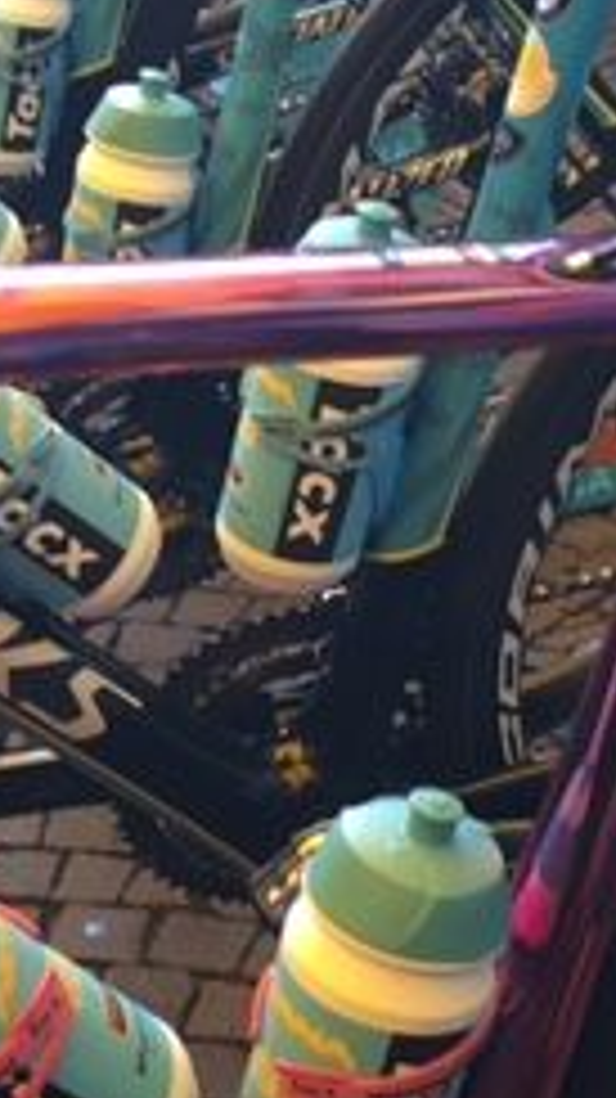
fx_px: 2413
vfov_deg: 25.4
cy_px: 765
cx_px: 45
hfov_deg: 14.4
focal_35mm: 83
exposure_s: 1/33
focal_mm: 4.15
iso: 80
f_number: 2.2
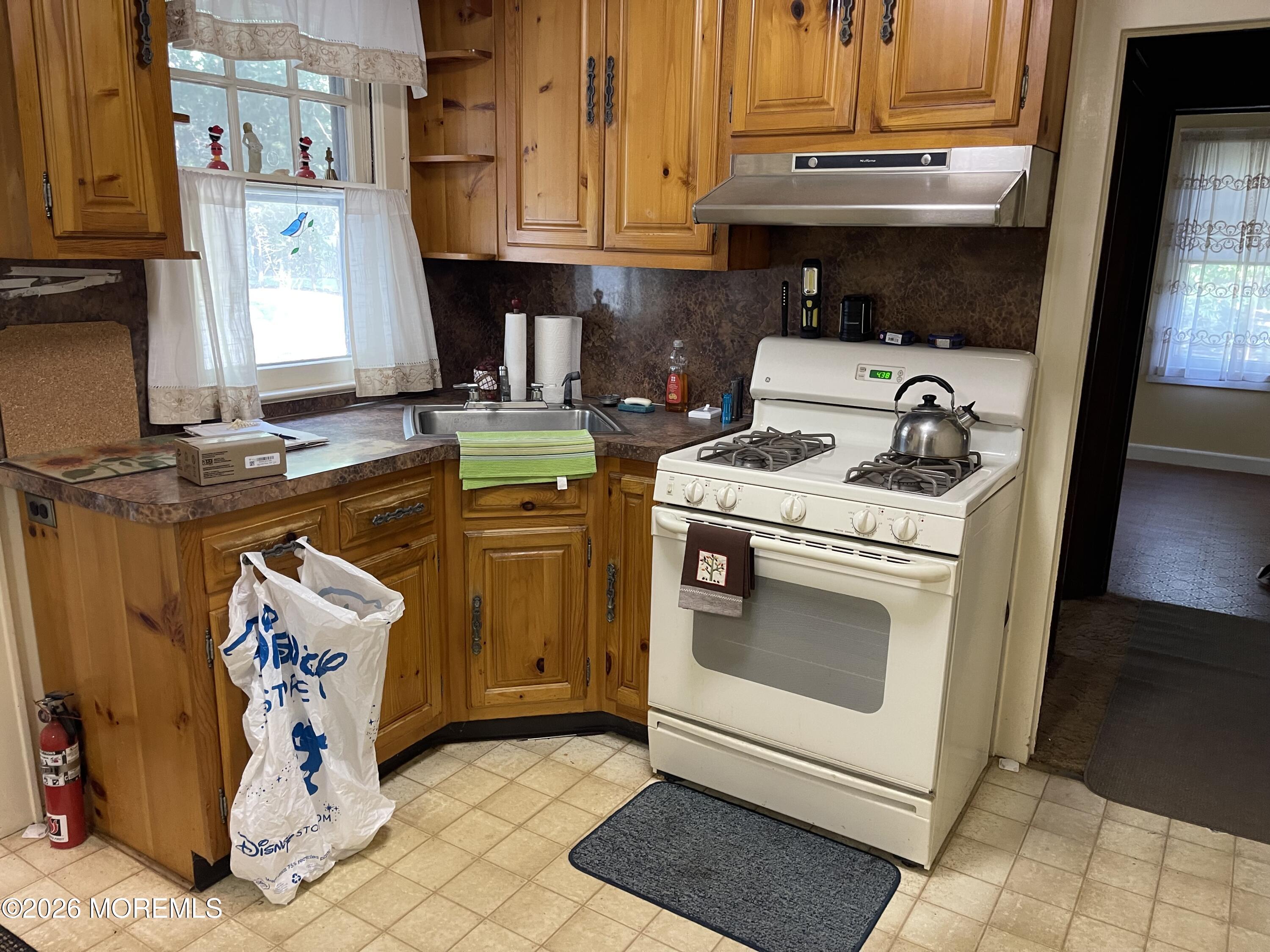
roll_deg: -1.7
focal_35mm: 25
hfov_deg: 69.4
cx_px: 635
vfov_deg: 54.9
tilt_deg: -14.9
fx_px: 917
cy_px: 476
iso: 250
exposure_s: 1/60
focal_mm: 5.1
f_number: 1.6
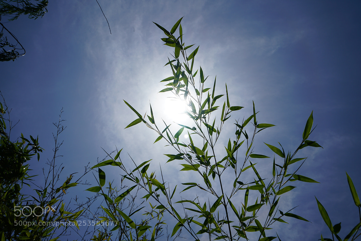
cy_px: 120
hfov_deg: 54.4
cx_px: 180
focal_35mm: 35
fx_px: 351
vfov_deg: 37.9
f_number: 14
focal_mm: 35
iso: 100
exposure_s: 1/640
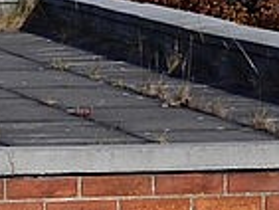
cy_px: 192
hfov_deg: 6.1
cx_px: 412
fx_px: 2581
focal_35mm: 320
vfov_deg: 4.6
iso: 100
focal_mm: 22
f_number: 4.6
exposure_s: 1/800
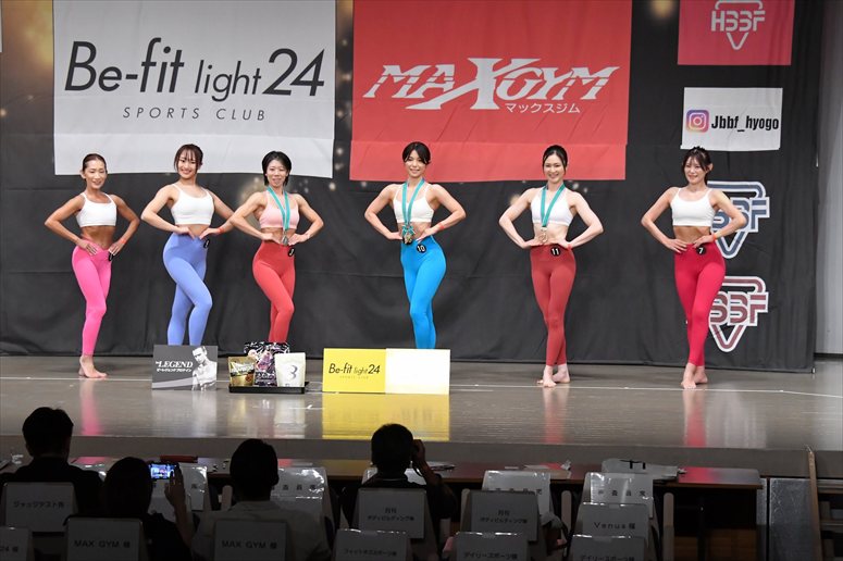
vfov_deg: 11.7
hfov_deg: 17.5
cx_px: 422
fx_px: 2738
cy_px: 280
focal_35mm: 117
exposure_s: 1/400
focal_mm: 78
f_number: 5.6
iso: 5000
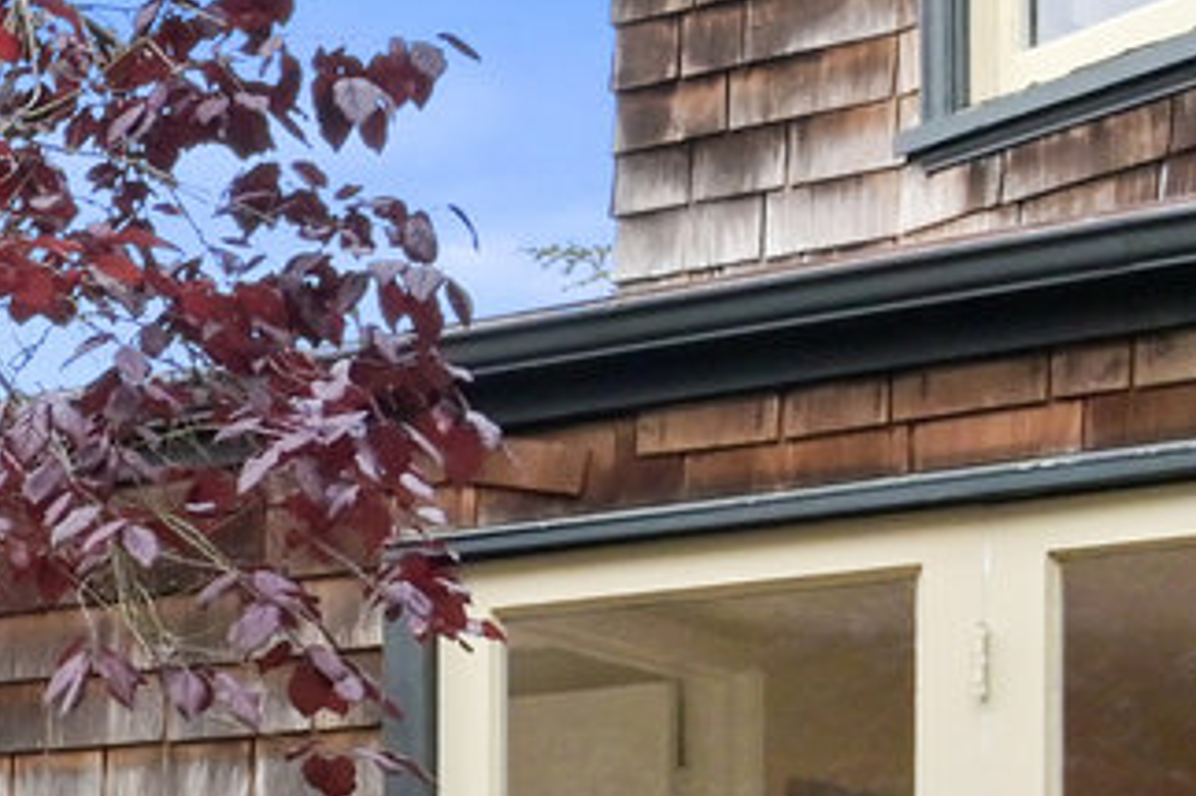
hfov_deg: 16.5
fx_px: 3287
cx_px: -1092
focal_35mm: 99
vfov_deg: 13.3
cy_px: 1039
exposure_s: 1/320
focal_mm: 16
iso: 800
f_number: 11
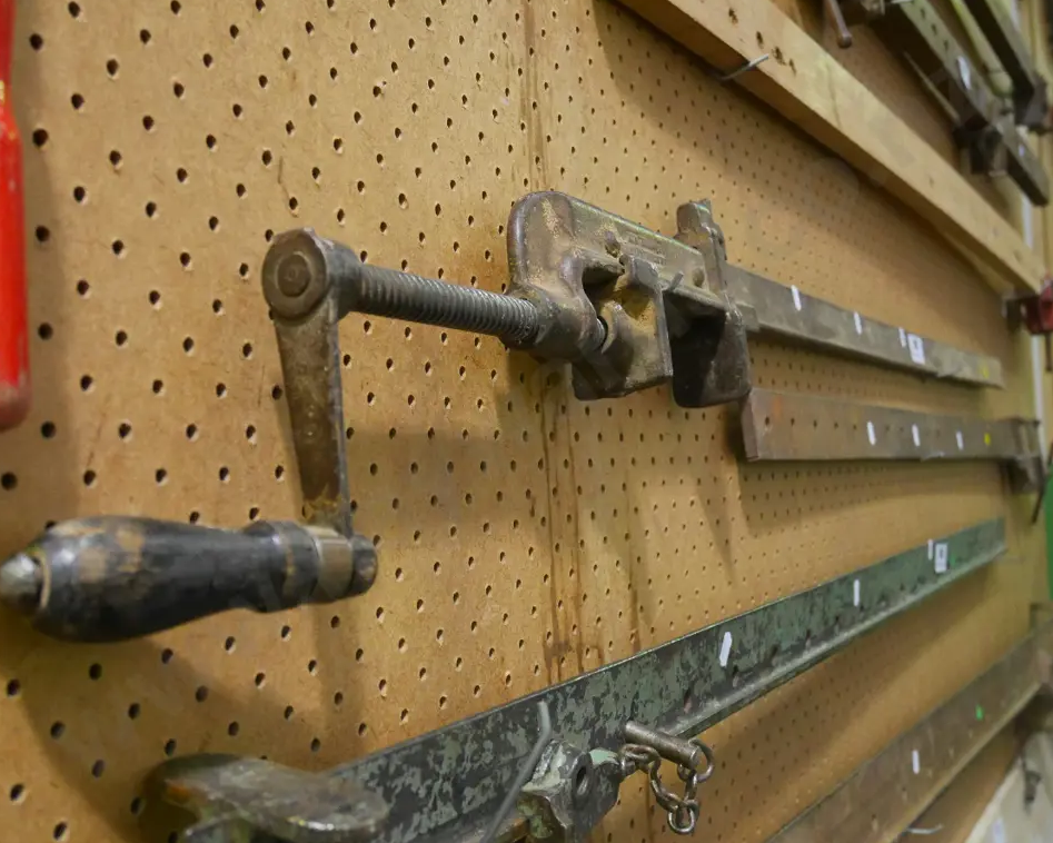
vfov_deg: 39.2
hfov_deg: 47.9
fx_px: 1185
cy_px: 419
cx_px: 519
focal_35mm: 38
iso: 3200
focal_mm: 18
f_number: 4.2
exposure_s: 1/80
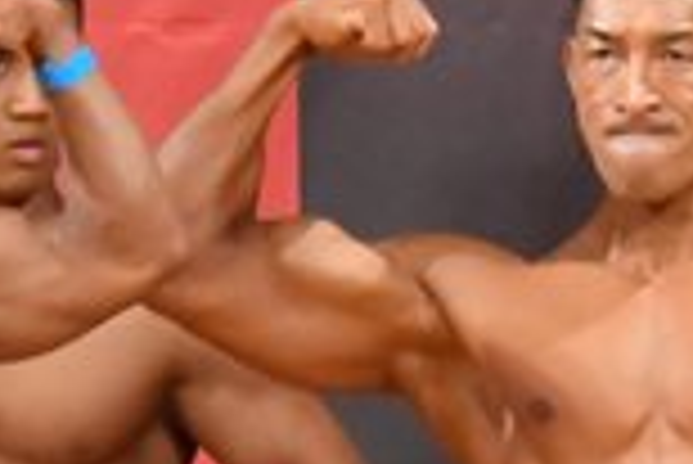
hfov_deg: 1.5
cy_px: 955
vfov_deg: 1.0
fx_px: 26127
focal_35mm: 1356
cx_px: 790
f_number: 5.6
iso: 14400
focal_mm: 180
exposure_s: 1/400
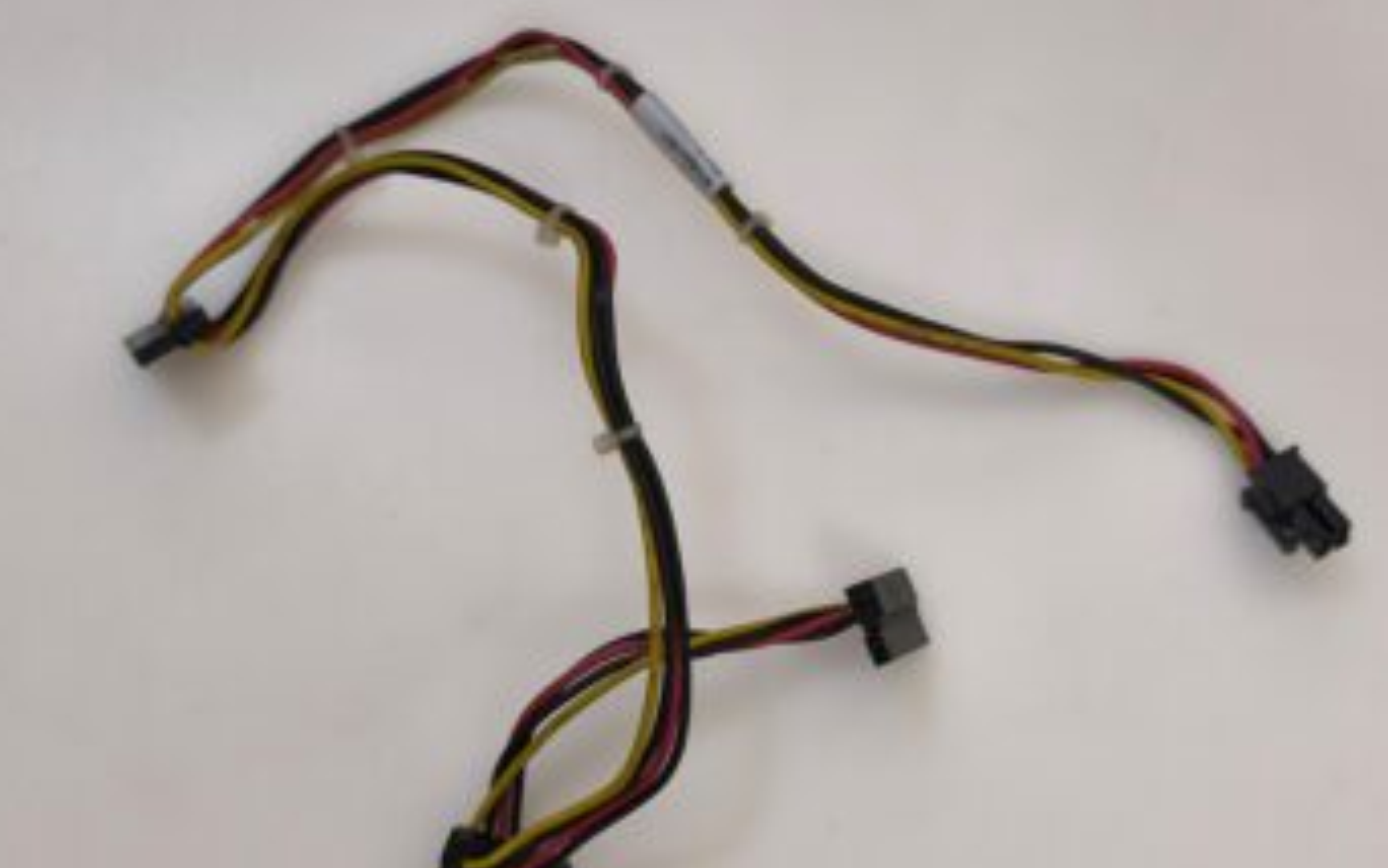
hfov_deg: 51.5
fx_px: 1438
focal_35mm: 38
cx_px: 686
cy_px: 436
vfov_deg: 33.6
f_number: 1.6
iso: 250
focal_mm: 6.57
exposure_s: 1/50
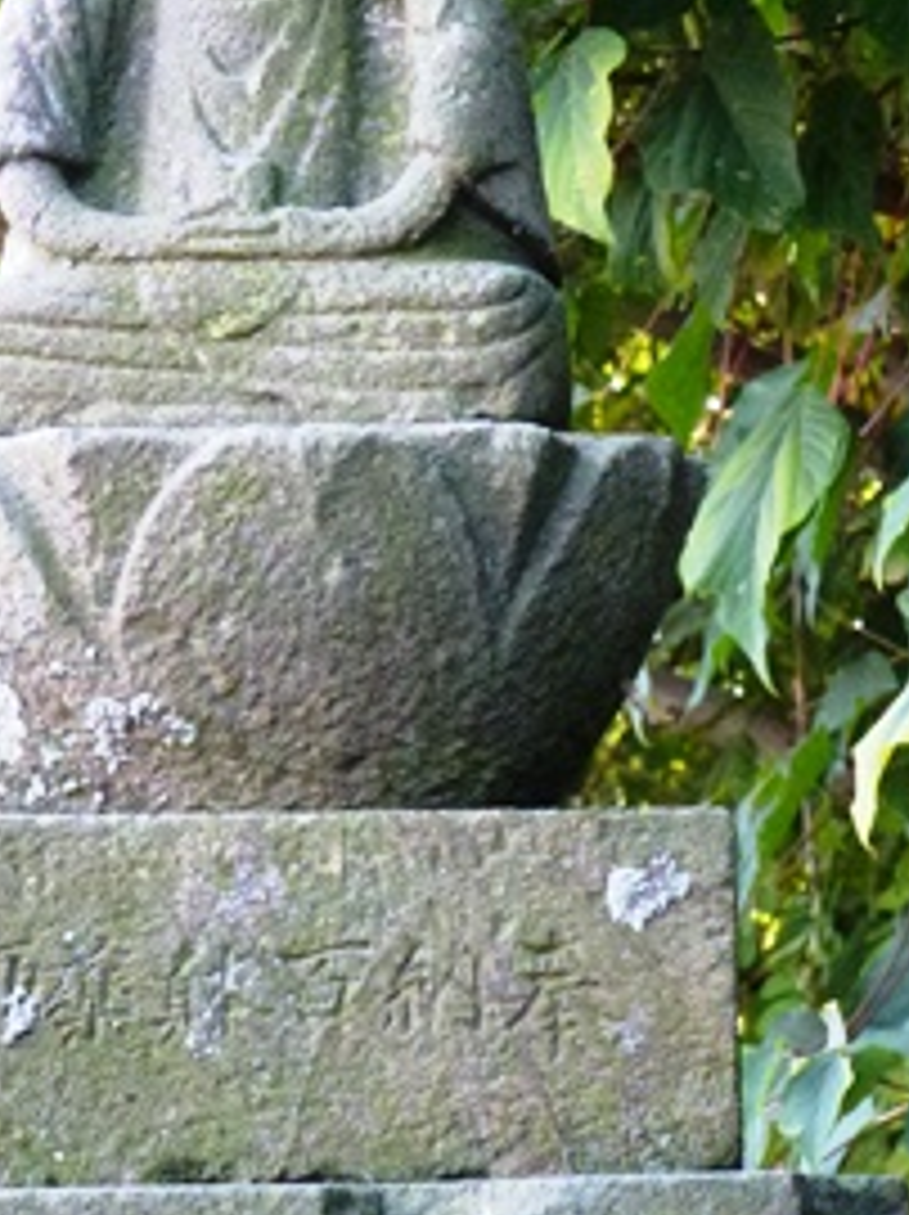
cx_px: 270
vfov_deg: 6.4
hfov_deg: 4.8
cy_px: 716
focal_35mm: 311
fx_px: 10906
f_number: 5.2
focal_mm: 23.4
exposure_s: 1/50
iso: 400
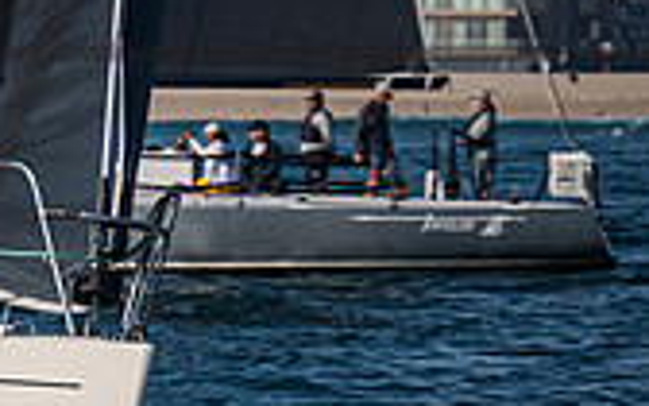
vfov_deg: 1.4
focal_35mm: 932
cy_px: 186
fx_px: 16485
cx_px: -809
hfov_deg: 2.2
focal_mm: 200
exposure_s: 1/1250
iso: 400
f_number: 6.3
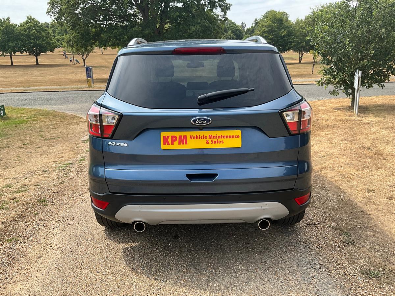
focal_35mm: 29
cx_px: 198
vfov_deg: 48.2
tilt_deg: -16.9
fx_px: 331
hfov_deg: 61.7
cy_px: 148
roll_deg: -0.9
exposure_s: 1/912
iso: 25
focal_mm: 3
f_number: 1.8
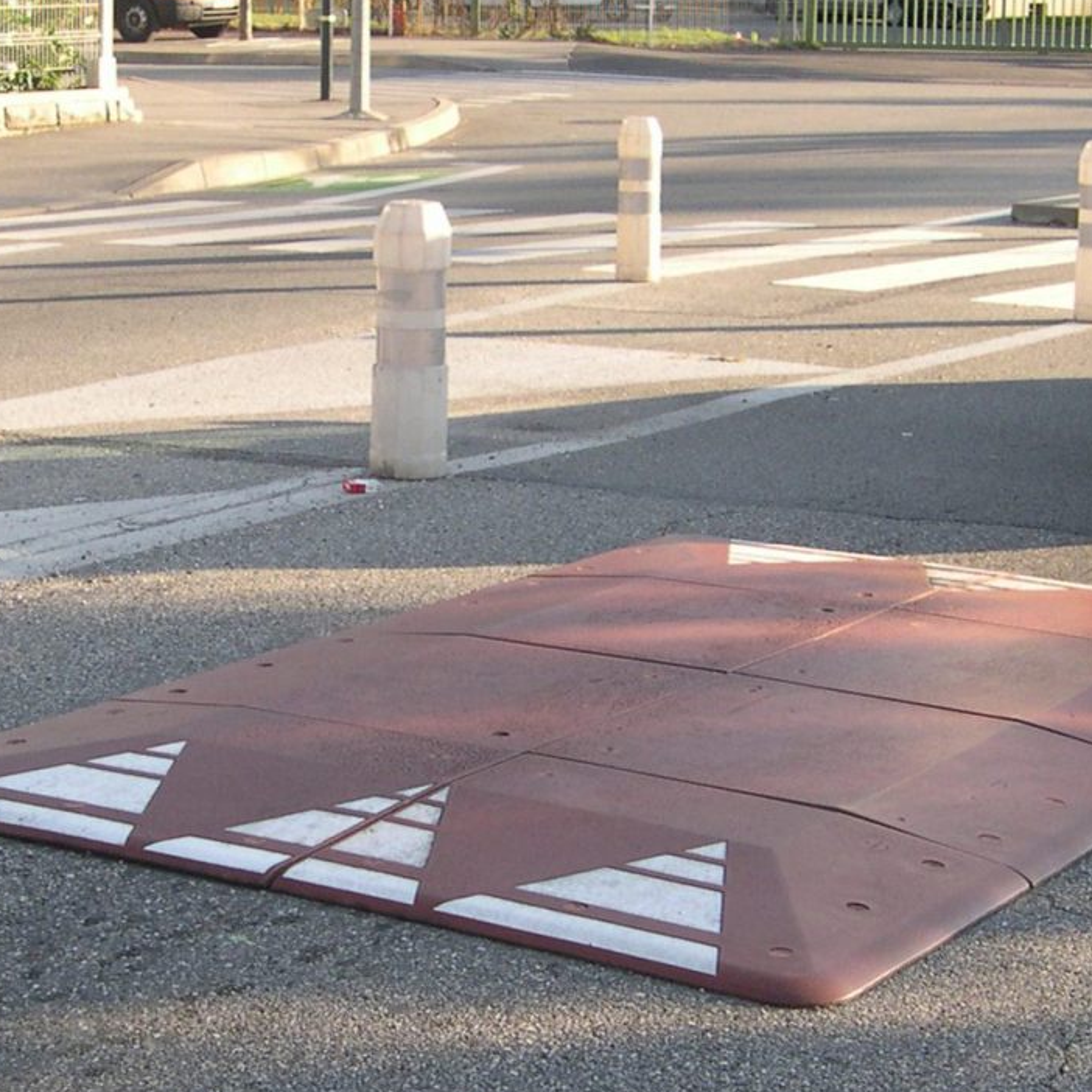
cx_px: 552
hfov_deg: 34.7
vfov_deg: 34.7
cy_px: 587
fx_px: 1749
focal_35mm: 49
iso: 100
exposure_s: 1/310
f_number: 2.8
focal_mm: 8
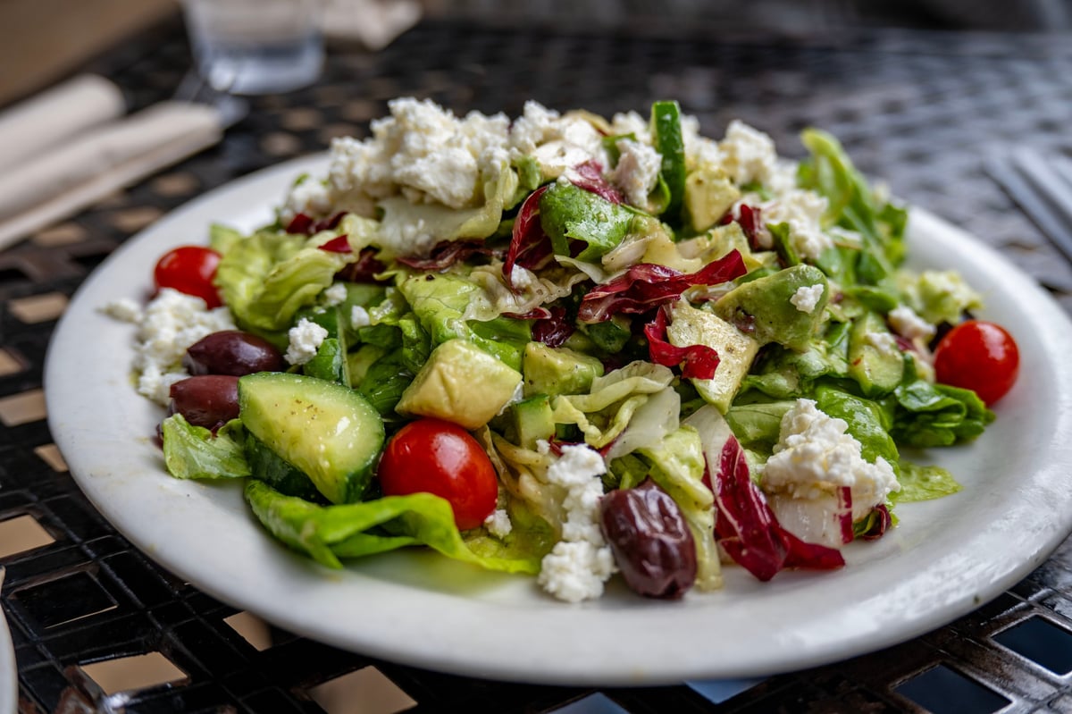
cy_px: 357
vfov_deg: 38.9
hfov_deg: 55.8
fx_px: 1012
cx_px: 536
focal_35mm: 34
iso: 400
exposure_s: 1/250
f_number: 4.5
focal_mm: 34
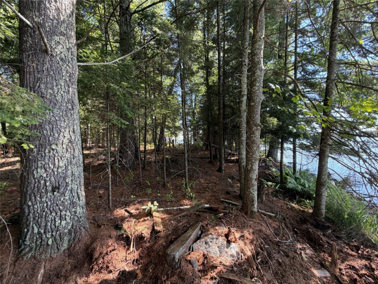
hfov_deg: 102.1
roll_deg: +1.7
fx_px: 153
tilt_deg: -0.4
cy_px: 142
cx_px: 189
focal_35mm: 14
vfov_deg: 85.7
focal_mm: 2.22
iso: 100
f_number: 2.2
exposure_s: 1/121
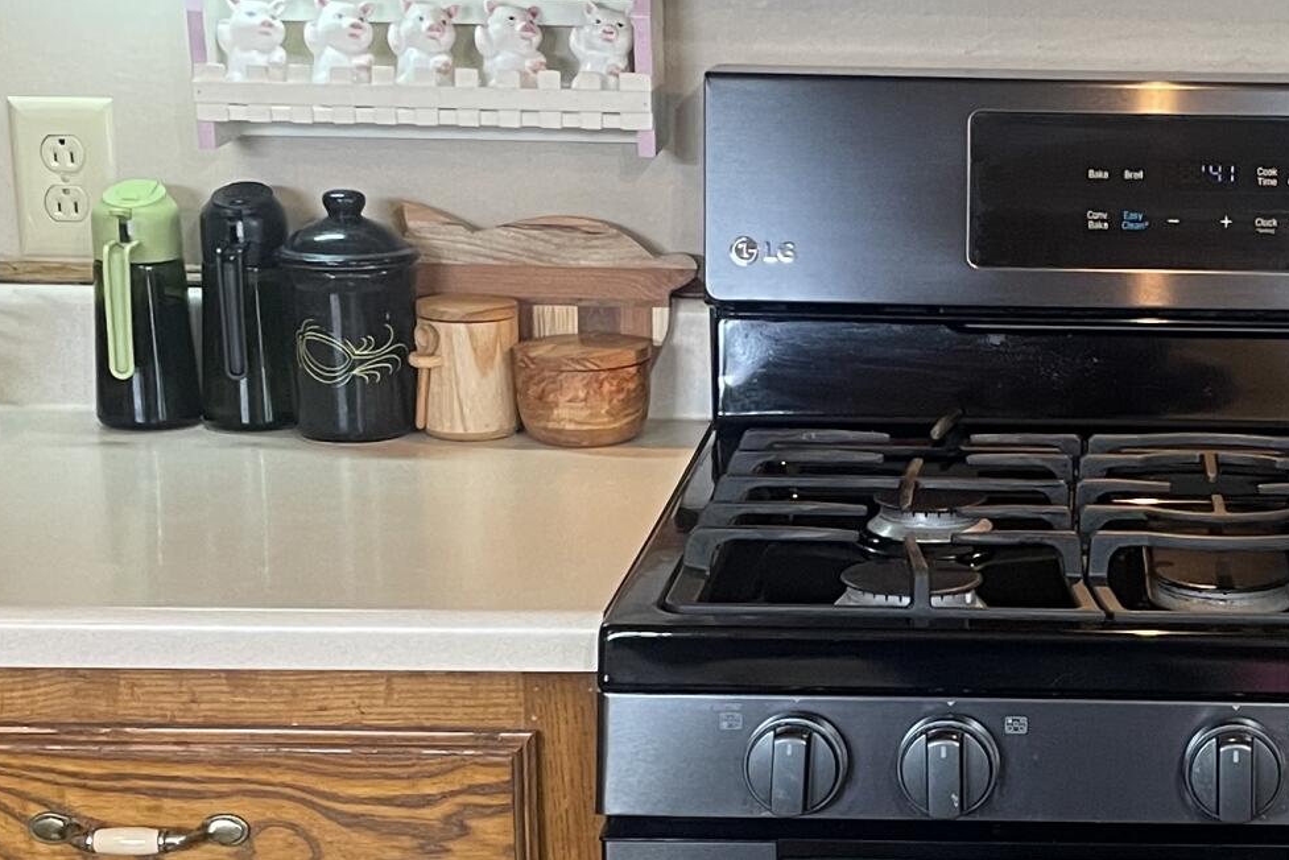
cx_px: 1185
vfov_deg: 16.4
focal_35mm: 83
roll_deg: -0.8
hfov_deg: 23.7
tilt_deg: -15.7
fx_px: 2973
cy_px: 637
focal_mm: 4.2
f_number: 1.6
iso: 200
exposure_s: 1/60
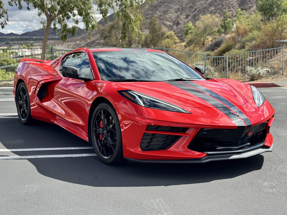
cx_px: 142
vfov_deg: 29.7
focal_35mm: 49
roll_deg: +2.5
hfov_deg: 38.9
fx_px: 406
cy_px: 105
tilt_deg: -9.5
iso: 64
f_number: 1.78
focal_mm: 6.76
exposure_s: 1/2717
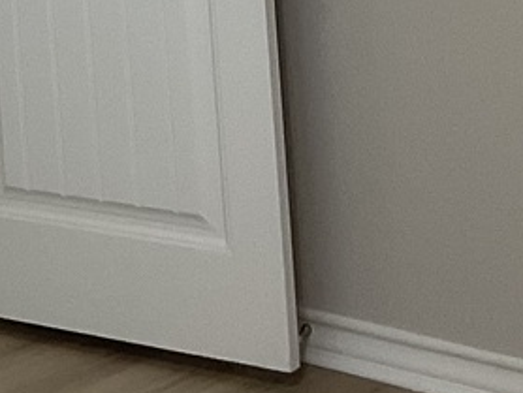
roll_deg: +3.1
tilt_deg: -1.6
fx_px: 2268
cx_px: -213
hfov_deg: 12.6
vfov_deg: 9.3
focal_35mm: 150
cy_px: -402
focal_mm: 3
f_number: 1.8
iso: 40
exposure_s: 1/60
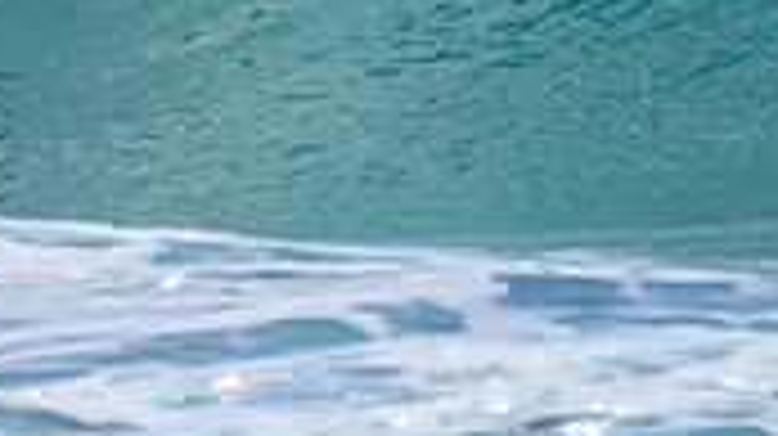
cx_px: 282
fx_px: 79238
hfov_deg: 0.6
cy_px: -293
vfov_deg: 0.3
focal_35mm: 3844
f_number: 6.3
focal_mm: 800
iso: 2200
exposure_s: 1/2000
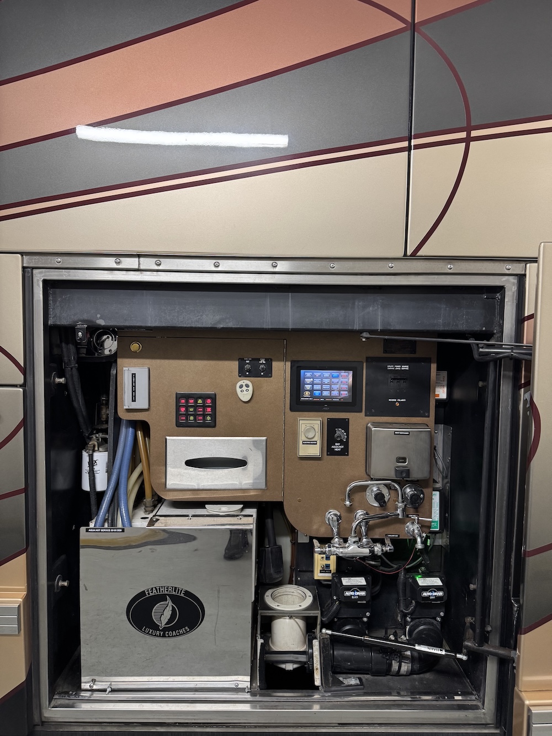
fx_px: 510
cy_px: 368
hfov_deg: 56.8
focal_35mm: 24
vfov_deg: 71.6
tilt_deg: -4.2
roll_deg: +0.6
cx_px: 276
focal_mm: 6.76
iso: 200
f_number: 1.78
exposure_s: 1/60
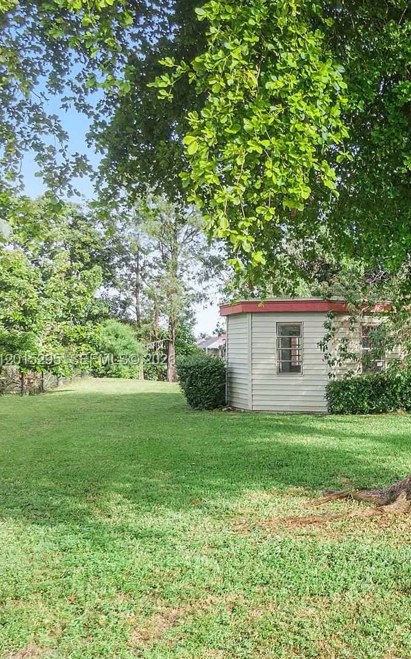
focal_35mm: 38
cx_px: 476
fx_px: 681
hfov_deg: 29.5
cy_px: 361
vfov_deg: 51.5
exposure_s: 1/320
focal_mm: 4.39
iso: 110
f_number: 2.8
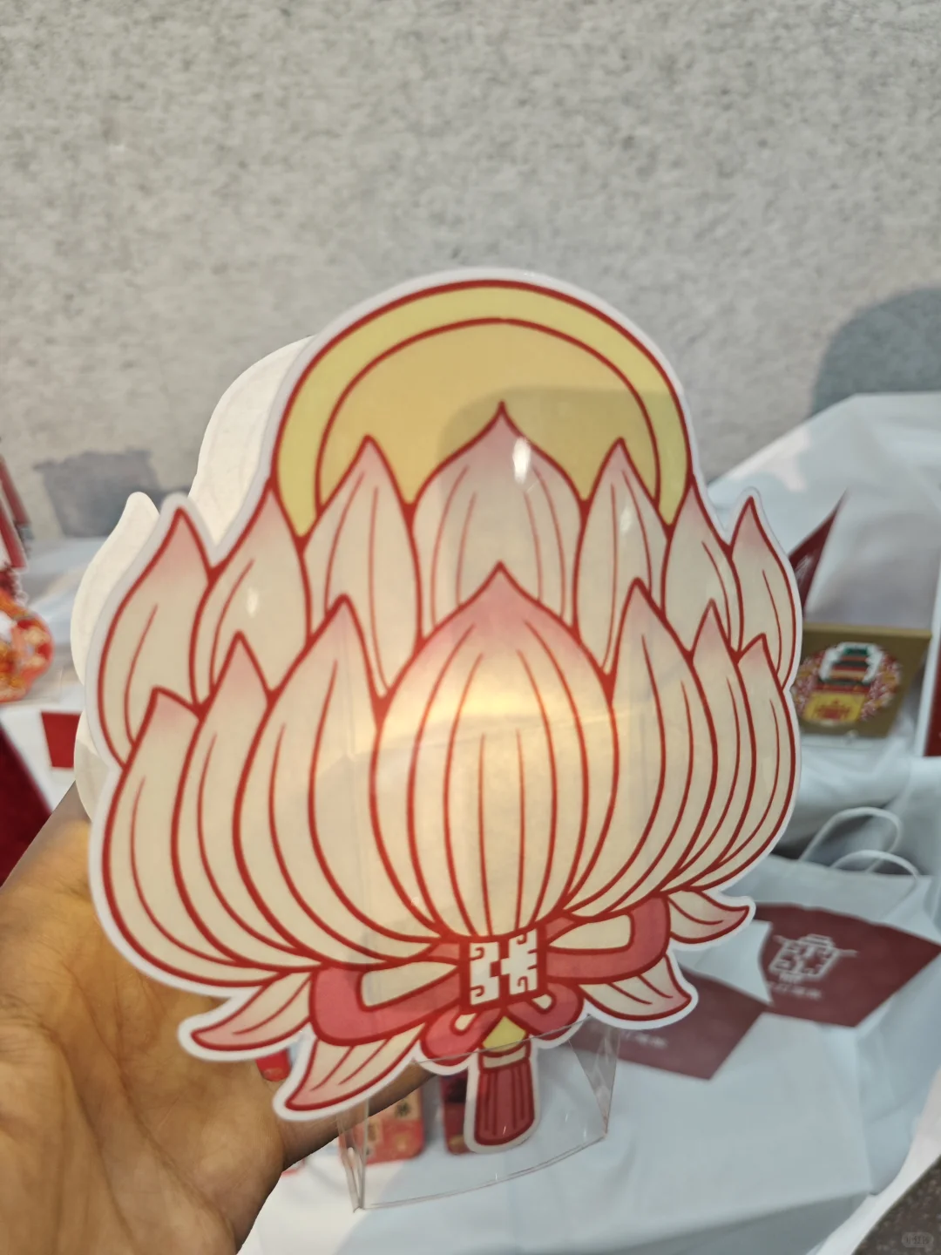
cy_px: 628
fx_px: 834
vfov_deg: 73.9
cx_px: 470
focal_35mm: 23
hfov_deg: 58.9
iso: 200
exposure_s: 1/100
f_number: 1.8
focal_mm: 5.43
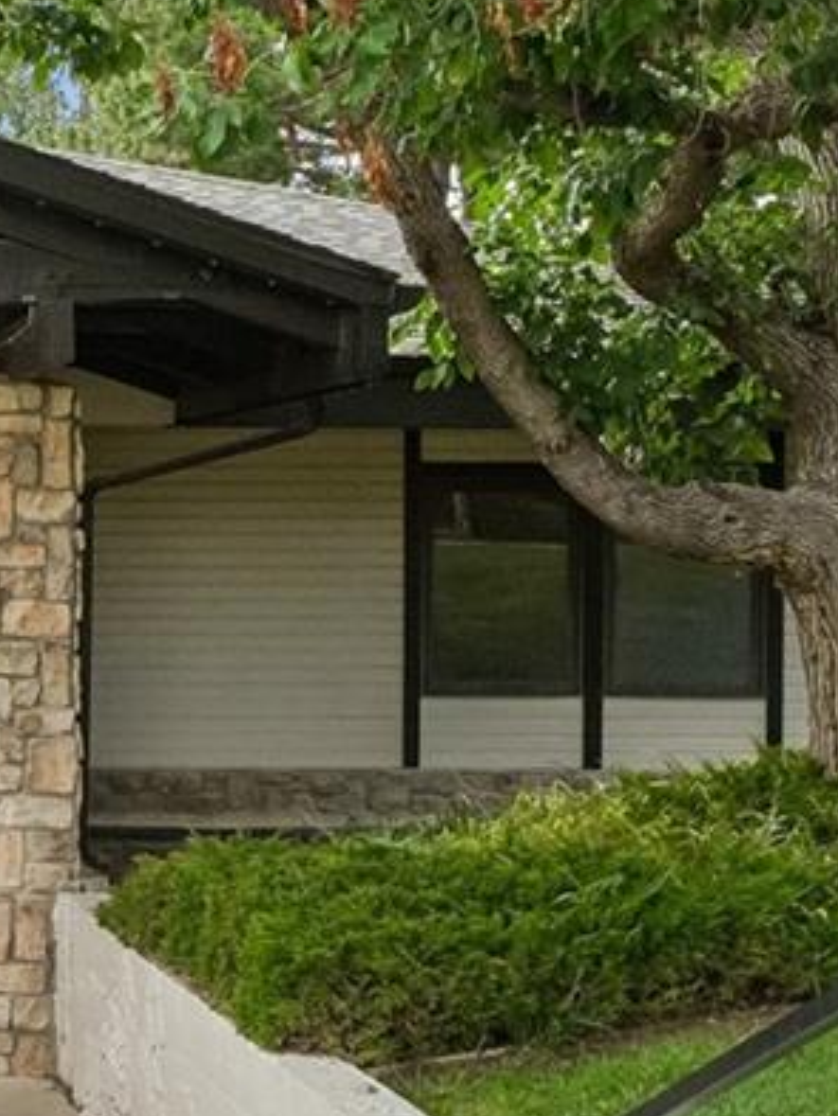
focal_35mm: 88
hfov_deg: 15.5
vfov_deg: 22.3
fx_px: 2837
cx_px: -401
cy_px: 605
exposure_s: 1/320
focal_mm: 15
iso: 400
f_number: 8
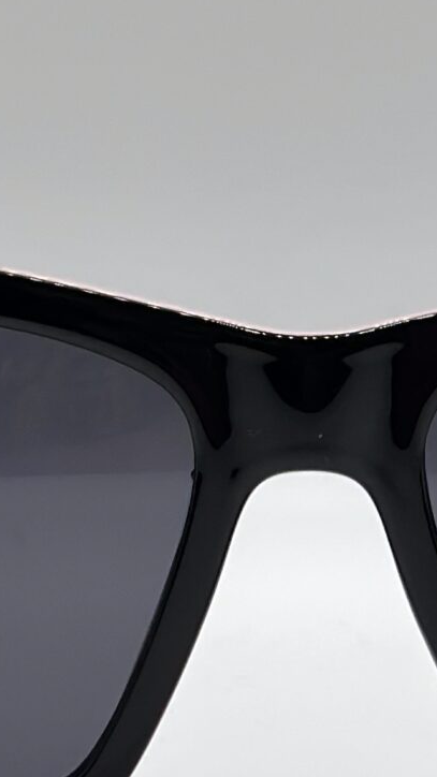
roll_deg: -0.6
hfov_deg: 6.6
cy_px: 108
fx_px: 3813
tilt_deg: -8.2
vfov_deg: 11.6
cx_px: 264
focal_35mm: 185
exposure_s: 1/484
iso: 80
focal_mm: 6.86
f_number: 1.78
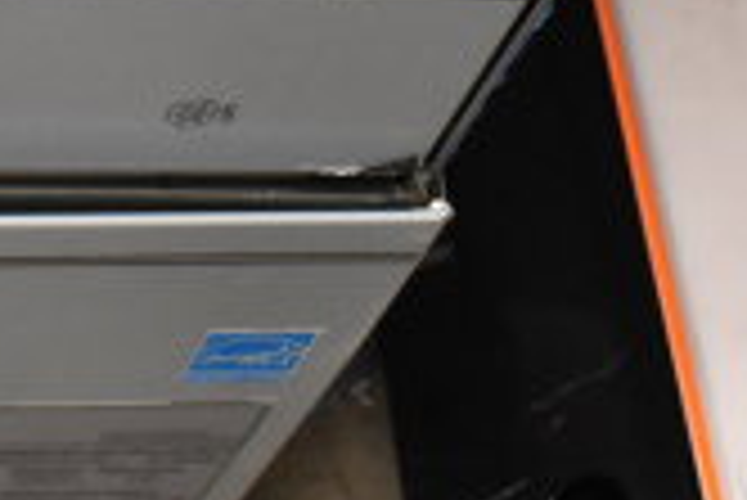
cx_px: -544
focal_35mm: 132
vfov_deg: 10.4
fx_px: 2741
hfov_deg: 14.0
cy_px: 61
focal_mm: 24
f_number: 4
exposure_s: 1/40
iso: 2500
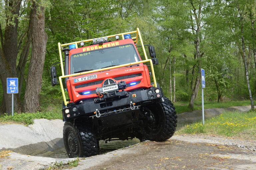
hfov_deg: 41.1
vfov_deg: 28.1
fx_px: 341
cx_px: 128
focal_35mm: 48
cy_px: 85
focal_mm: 48
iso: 100
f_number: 7.1
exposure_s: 1/200
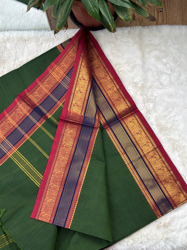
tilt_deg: -74.4
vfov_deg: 38.2
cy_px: 125
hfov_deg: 29.1
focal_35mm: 50
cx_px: 94
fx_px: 360
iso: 64
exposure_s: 1/100
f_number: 1.6
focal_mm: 5.96
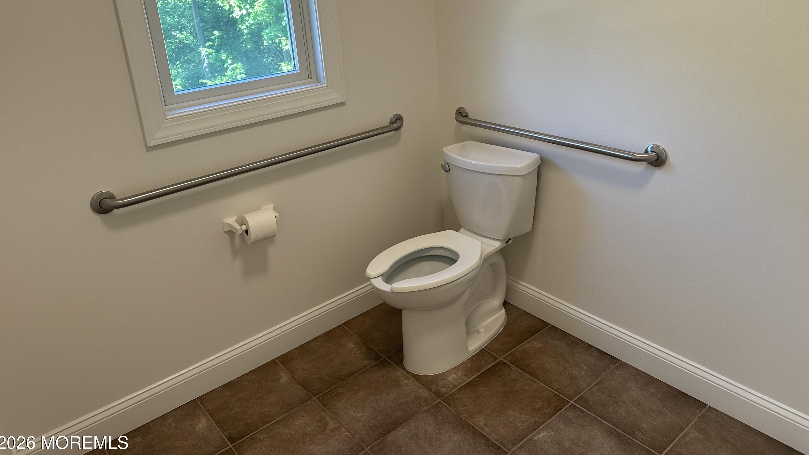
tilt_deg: -18.0
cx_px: 400
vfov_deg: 42.4
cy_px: 158
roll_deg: +4.5
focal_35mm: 27
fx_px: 579
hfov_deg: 69.9
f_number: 1.78
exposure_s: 1/120
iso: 125
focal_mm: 6.86
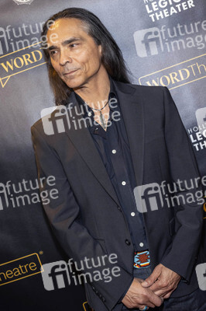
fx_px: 447
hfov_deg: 25.9
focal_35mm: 52
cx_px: 103
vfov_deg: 38.2
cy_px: 156
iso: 800
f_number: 4
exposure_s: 1/250
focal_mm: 52
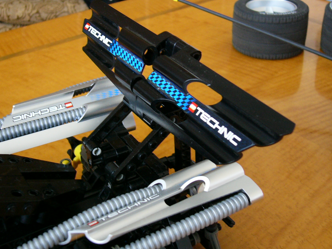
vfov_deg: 28.0
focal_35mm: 52
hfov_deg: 36.8
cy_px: 117
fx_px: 499
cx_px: 166
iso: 200
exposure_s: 1/8
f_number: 3.2
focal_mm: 7.6
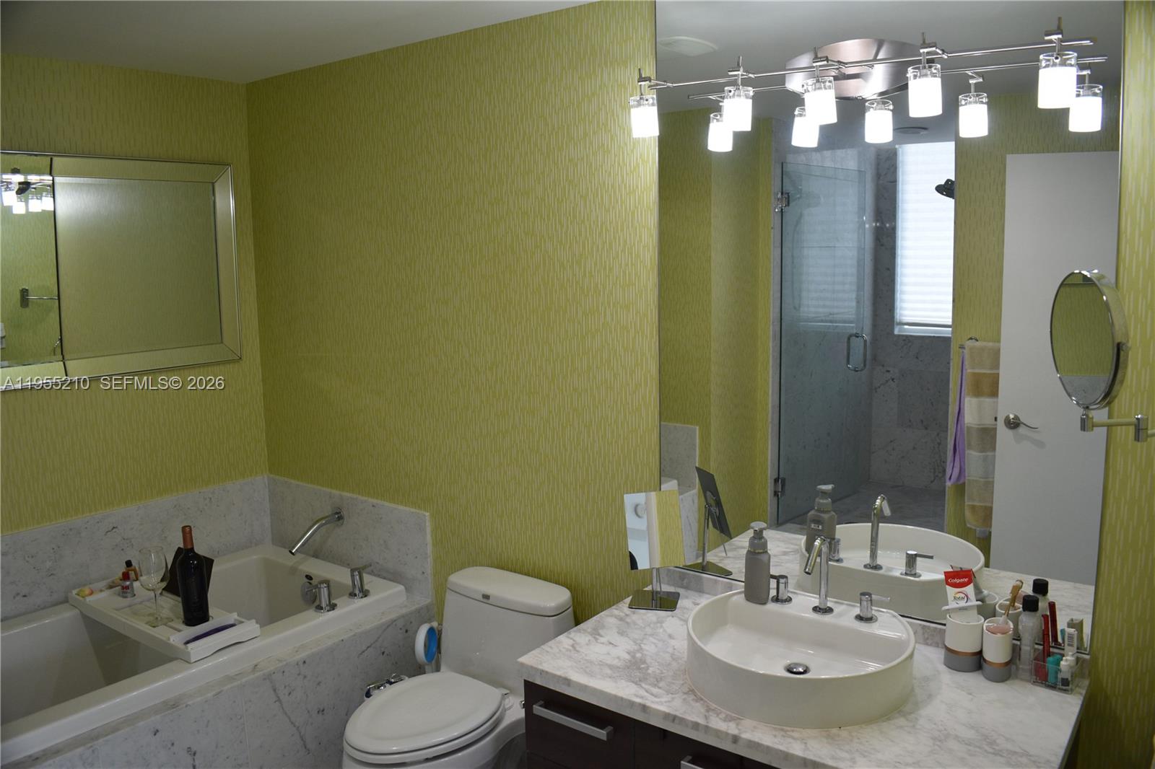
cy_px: 384
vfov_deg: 47.9
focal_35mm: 27
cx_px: 578
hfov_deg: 67.4
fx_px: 866
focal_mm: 18
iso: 400
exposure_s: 1/100
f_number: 5
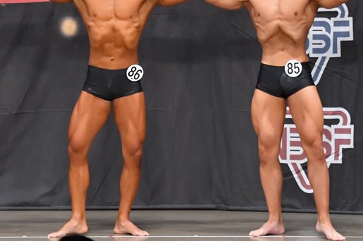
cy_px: 84
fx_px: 3064
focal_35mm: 304
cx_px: 161
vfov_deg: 4.5
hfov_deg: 6.8
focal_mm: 135
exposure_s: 1/400
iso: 6400
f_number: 5.6
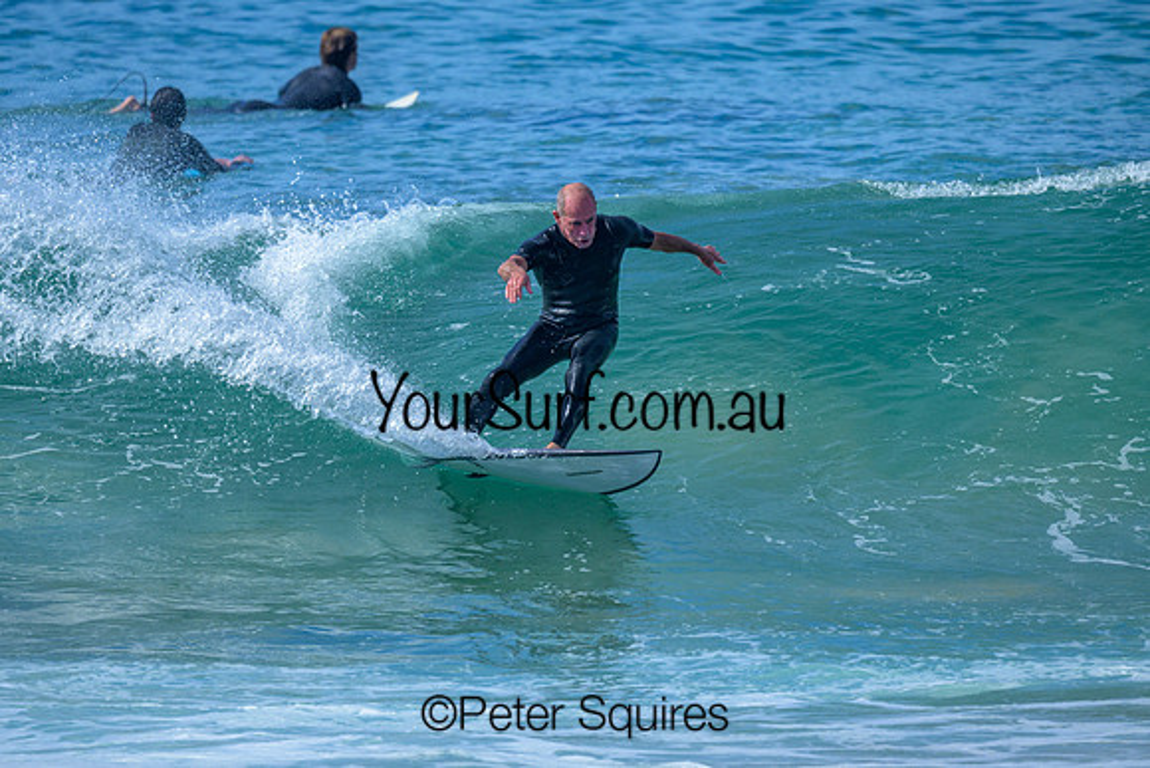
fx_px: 35082
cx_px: 429
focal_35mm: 1098
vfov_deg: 1.3
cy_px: 370
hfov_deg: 1.9
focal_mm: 800
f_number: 6.3
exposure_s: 1/2000
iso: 220
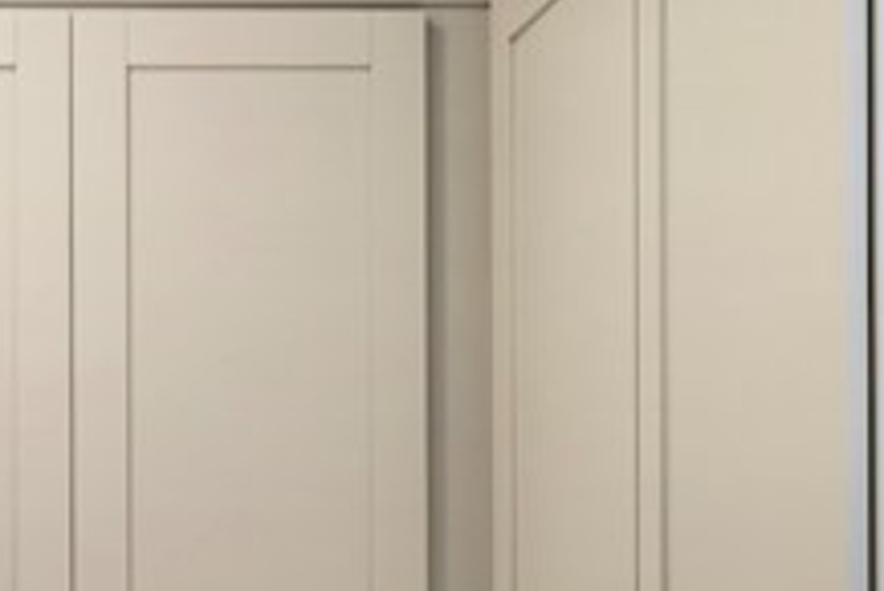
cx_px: -208
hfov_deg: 16.3
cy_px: 744
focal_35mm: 120
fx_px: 2949
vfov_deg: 11.2
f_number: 6.3
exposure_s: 1/5
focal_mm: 24
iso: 400
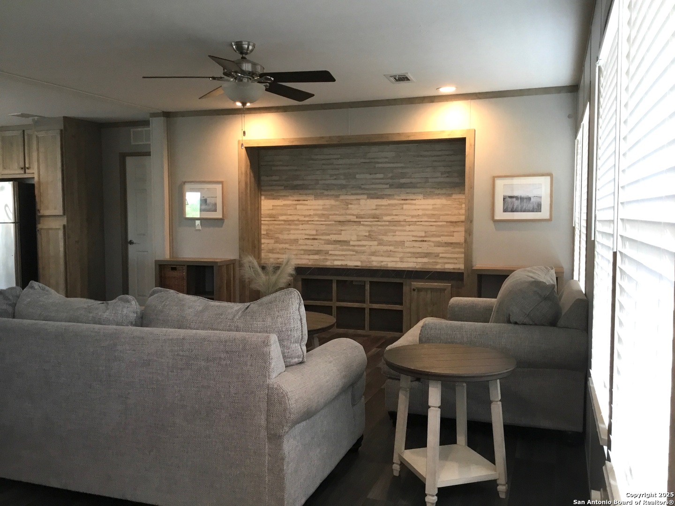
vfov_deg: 45.4
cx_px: 338
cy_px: 253
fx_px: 604
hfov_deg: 58.4
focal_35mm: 31
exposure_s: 1/30
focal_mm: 3.3
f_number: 2.4
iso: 80
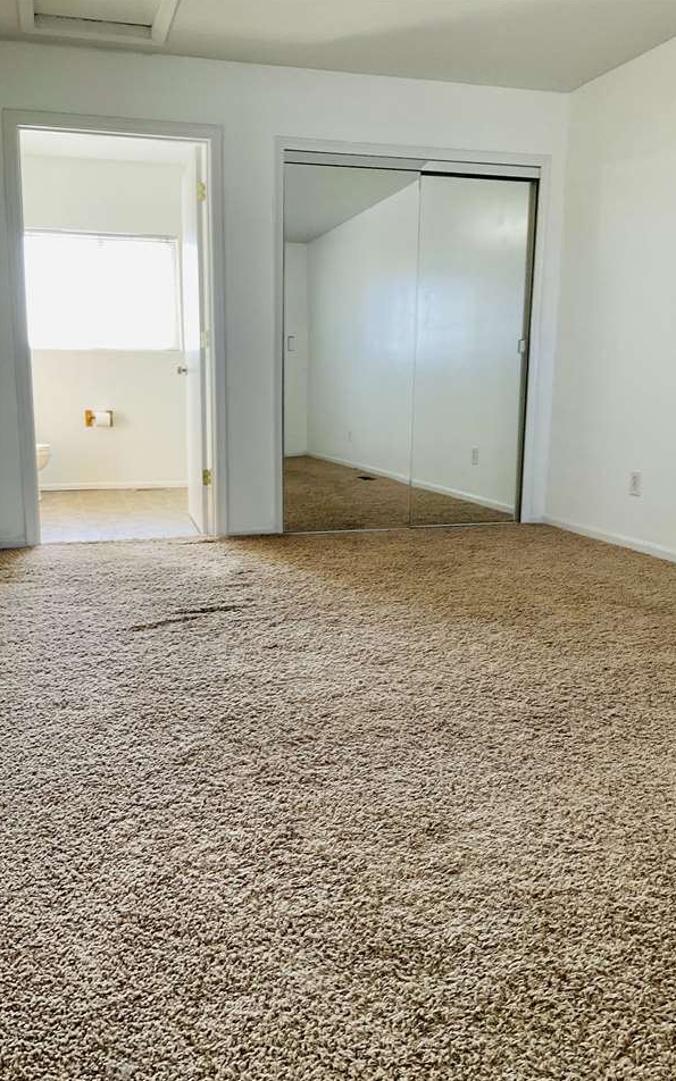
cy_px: 540
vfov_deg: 61.2
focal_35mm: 31
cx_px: 307
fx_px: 914
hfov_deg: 40.6
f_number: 1.8
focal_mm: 3
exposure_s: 1/60
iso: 50
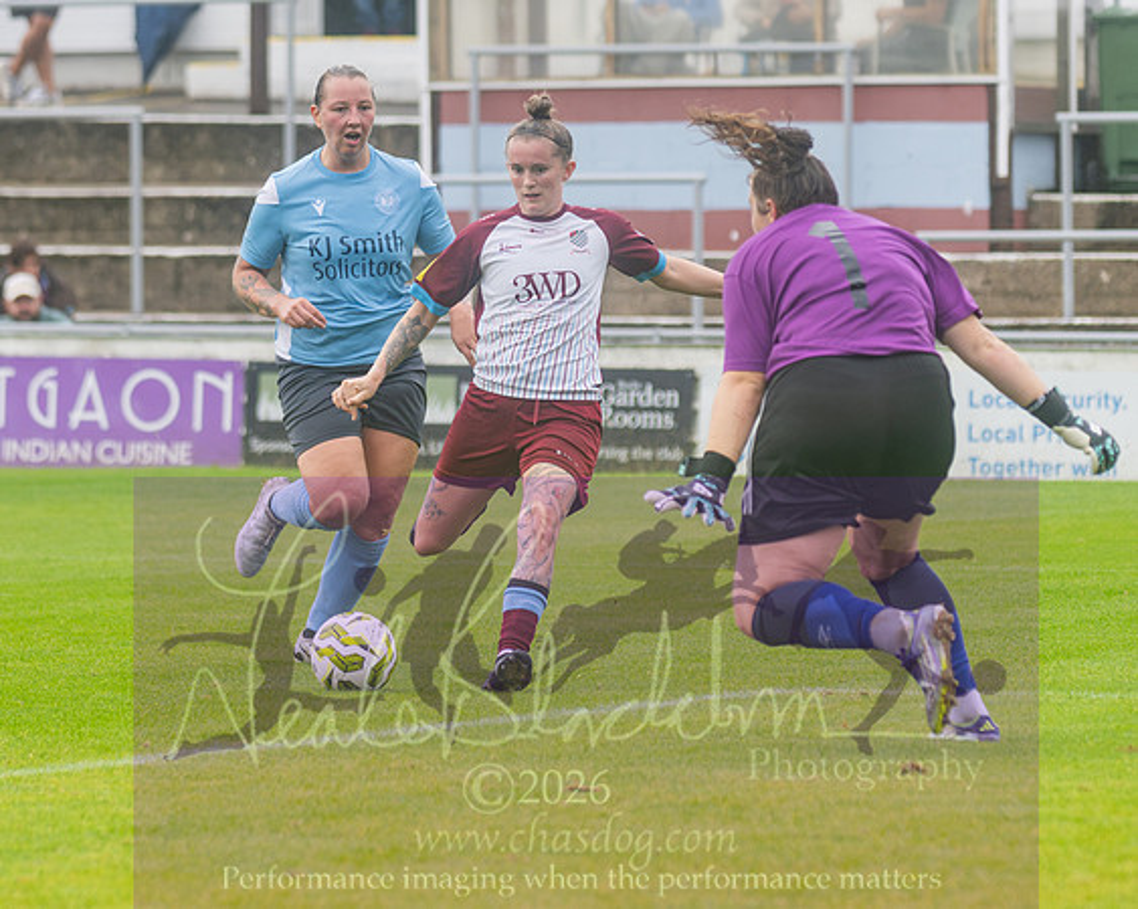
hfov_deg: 5.4
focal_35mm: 358
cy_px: 332
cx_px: 490
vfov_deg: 4.3
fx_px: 12038
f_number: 2.8
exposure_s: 1/1600
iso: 500
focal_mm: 155
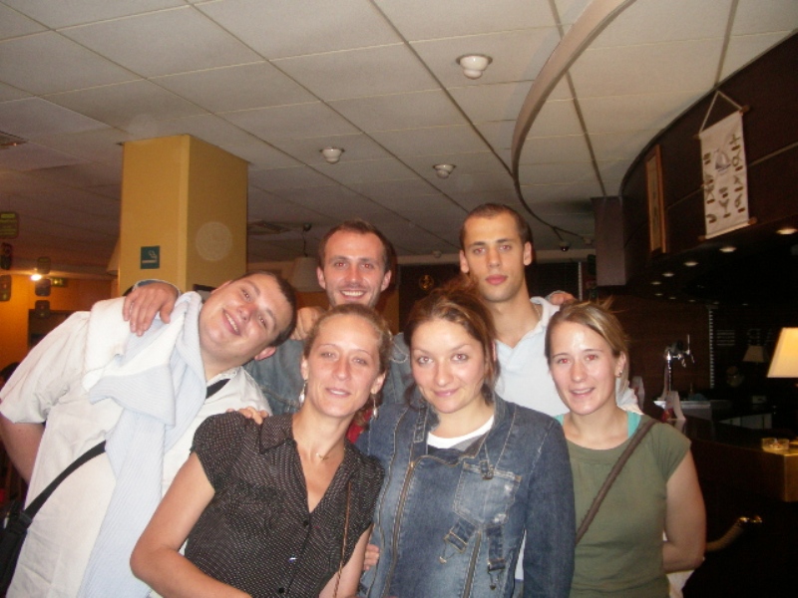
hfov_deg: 52.6
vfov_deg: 40.7
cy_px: 299
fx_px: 807
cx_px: 399
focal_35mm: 35
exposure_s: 1/40
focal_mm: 5.8
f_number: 2.6
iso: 250
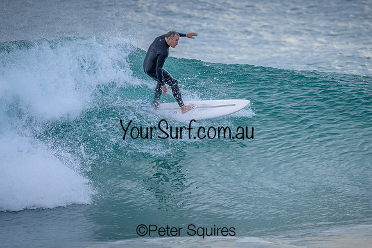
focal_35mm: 1005
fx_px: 10386
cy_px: 112
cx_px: 202
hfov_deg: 2.1
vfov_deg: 1.4
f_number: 6.3
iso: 800
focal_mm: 800
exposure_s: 1/2000
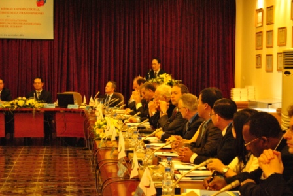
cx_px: 146
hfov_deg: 24.6
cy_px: 98
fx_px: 672
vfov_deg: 16.6
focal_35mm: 82
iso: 1600
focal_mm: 55
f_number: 5.6
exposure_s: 1/25
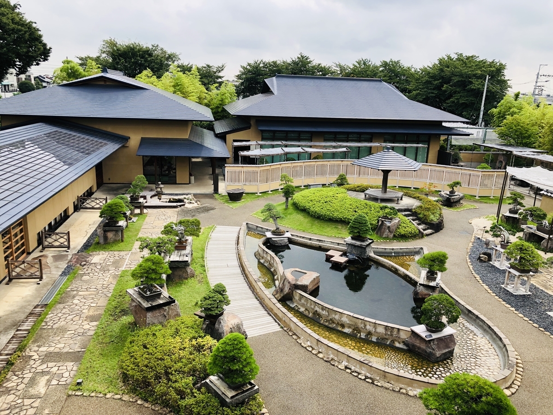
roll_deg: -1.6
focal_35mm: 28
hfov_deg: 63.4
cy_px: 208
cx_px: 276
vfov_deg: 49.7
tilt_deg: -14.5
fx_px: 447
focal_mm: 4
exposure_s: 1/960
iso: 20
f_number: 1.8
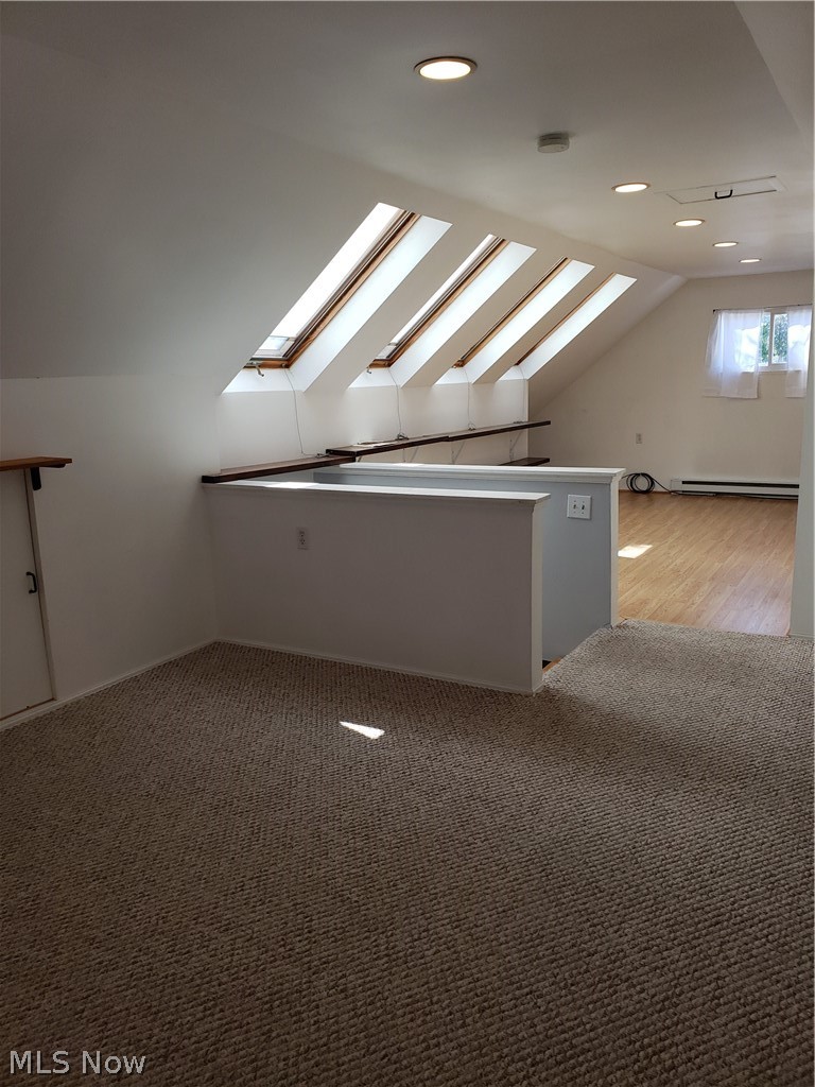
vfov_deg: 67.3
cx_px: 408
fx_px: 816
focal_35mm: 26
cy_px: 544
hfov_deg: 53.1
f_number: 2.4
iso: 80
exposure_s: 1/120
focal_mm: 4.3
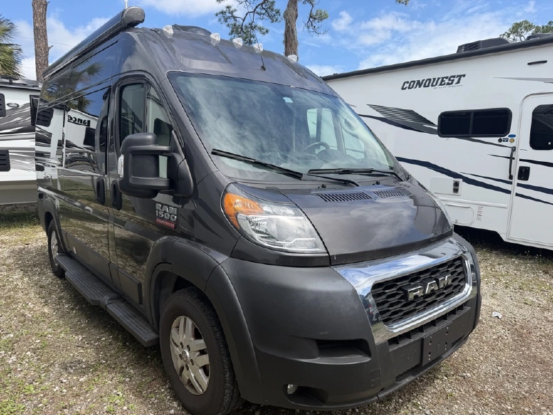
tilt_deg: -6.8
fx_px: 383
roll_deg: +0.7
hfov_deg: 71.6
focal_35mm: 24
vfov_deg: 56.8
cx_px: 276
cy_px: 208
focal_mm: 6.76
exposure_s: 1/3021
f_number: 1.78
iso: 80
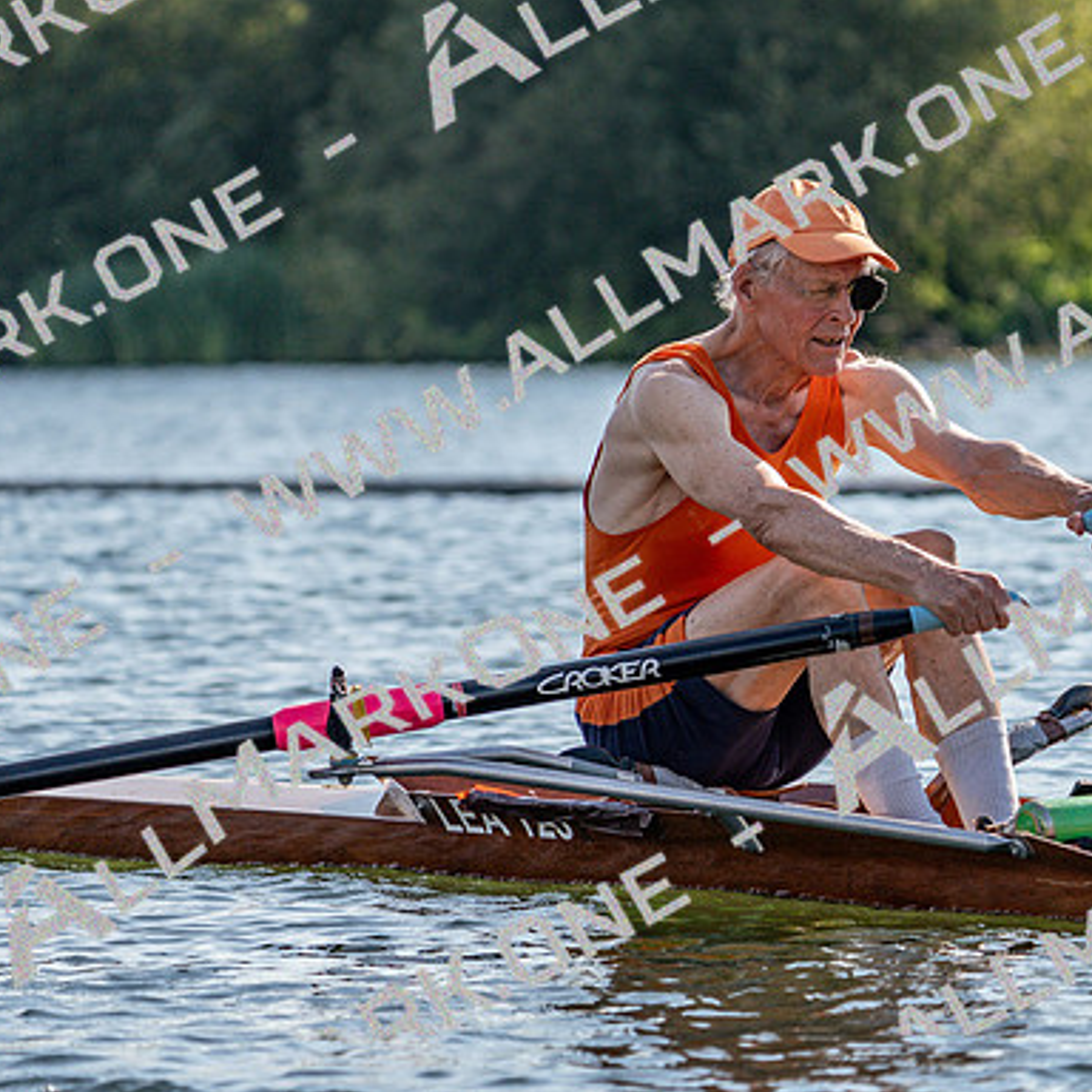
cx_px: 580
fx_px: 9172
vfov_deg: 6.8
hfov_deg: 6.8
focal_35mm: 257
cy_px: 547
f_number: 5.6
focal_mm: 200
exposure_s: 1/1600
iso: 250
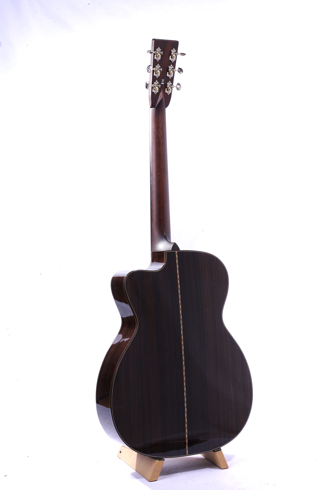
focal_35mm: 64
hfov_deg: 21.2
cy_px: 245
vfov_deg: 31.4
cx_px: 163
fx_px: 869
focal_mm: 64
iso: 100
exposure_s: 1/50
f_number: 22
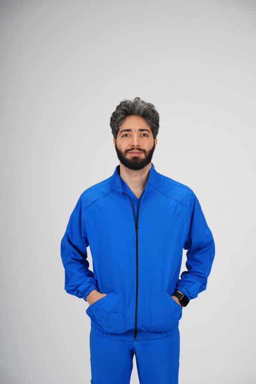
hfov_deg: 15.2
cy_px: 195
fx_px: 960
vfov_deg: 22.6
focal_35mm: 90
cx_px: 131
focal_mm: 85
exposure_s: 1/160
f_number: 5
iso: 125
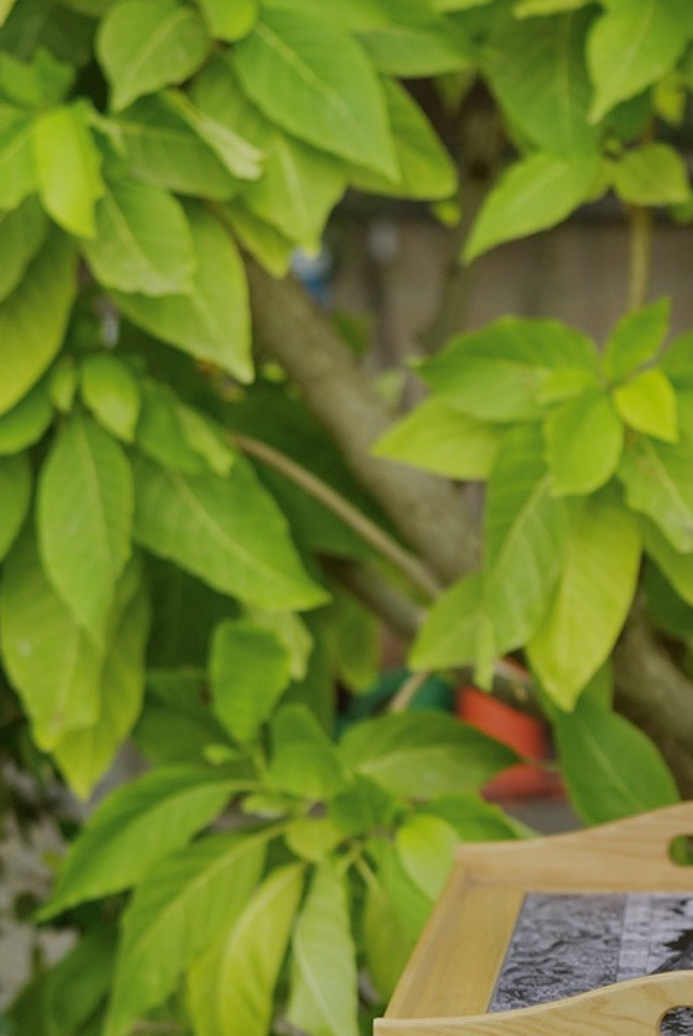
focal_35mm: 119
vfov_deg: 16.8
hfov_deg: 11.4
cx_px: 763
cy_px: 1059
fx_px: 3429
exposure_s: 1/160
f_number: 2
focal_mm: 35
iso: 200
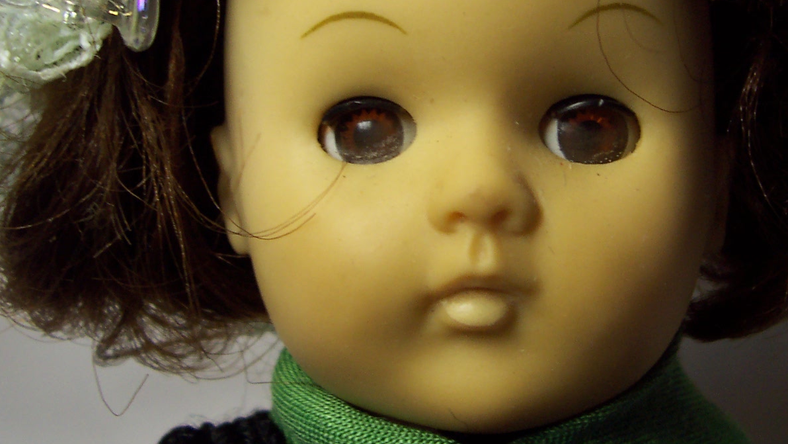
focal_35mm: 56
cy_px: 115
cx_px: 495
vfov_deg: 21.3
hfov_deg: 37.0
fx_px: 1170
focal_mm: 5.6
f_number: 2.8
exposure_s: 1/90
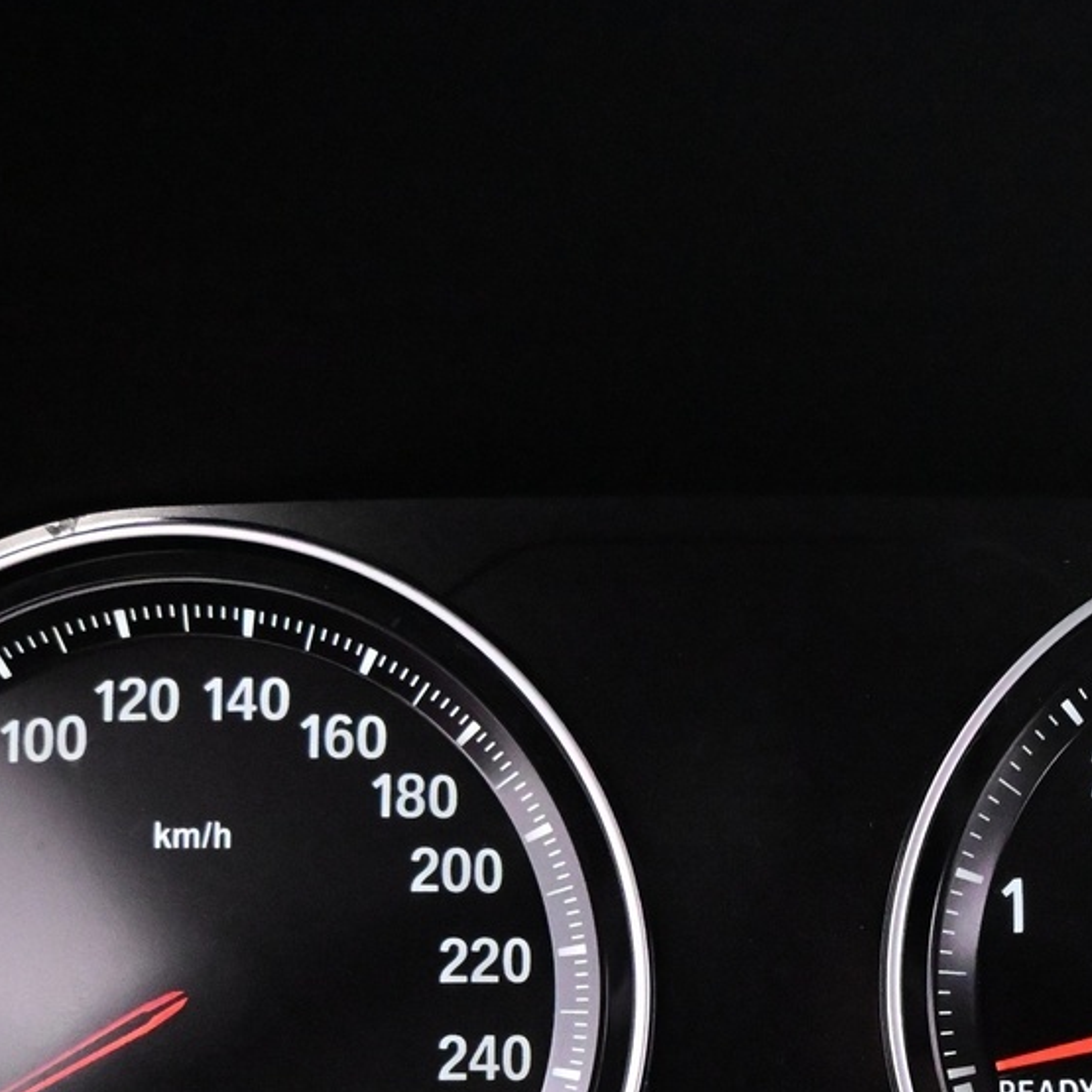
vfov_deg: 26.4
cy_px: 944
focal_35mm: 63
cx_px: 819
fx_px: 2257
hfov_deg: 26.8
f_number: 3.5
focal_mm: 17
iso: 8000
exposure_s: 1/60
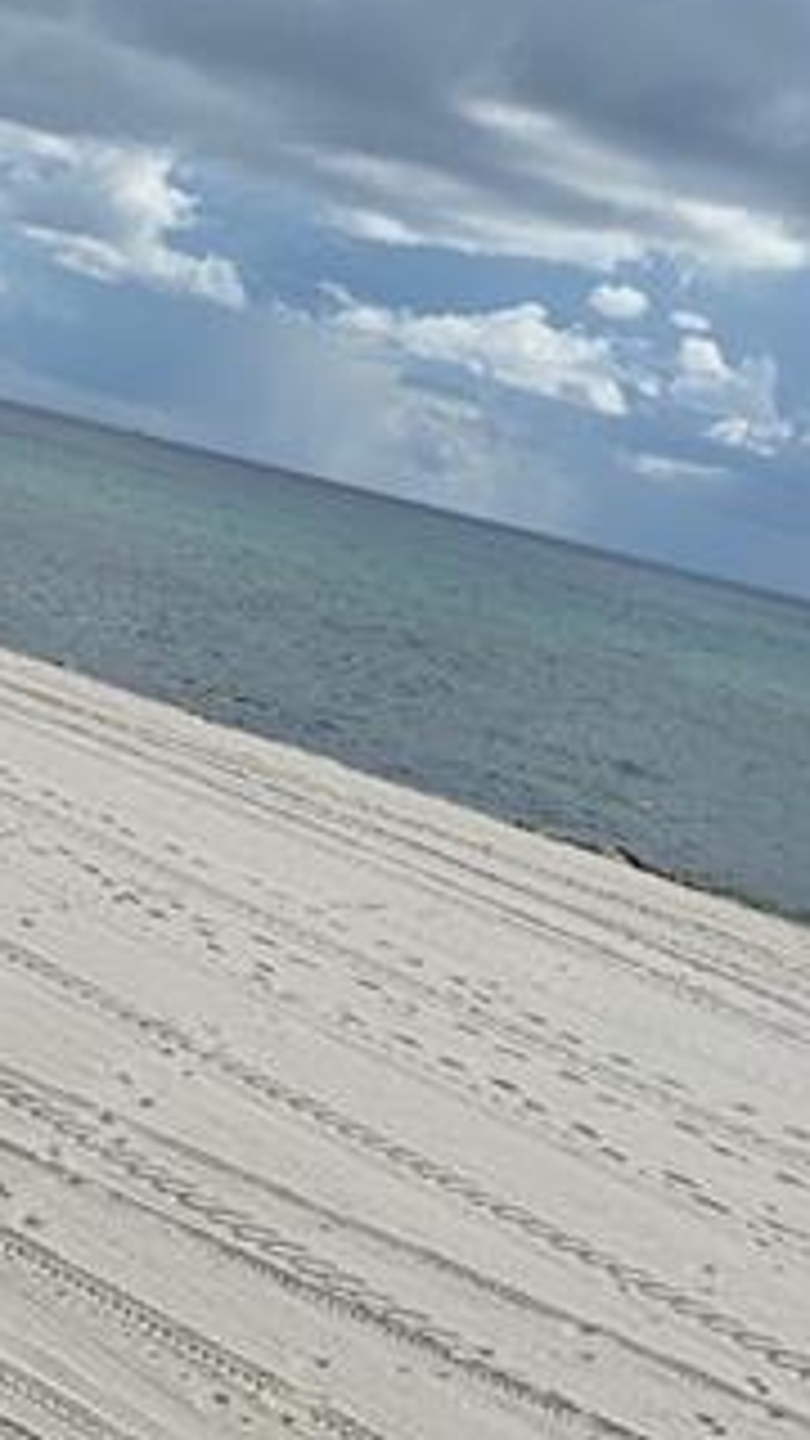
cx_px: 252
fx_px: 3589
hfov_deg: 12.9
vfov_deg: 22.6
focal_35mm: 94
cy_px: 472
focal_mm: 6.3
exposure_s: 1/1839
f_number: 1.7
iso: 12
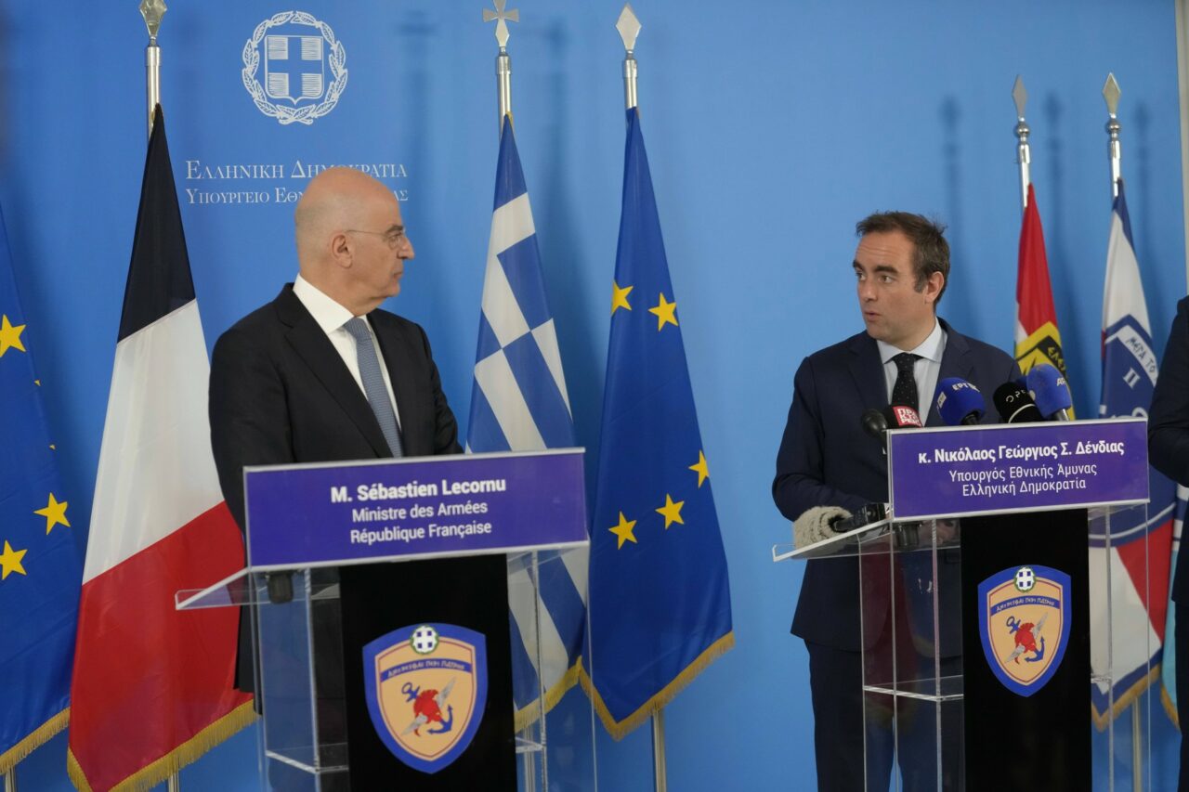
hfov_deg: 28.8
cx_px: 594
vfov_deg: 19.5
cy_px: 396
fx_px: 2311
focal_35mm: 70
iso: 3200
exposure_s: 1/500
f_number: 4
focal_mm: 70
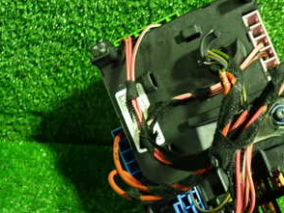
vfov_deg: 28.0
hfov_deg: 36.1
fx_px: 419
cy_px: 169
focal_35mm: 51
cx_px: 231
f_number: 2
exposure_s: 1/30
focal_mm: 4.5
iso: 400
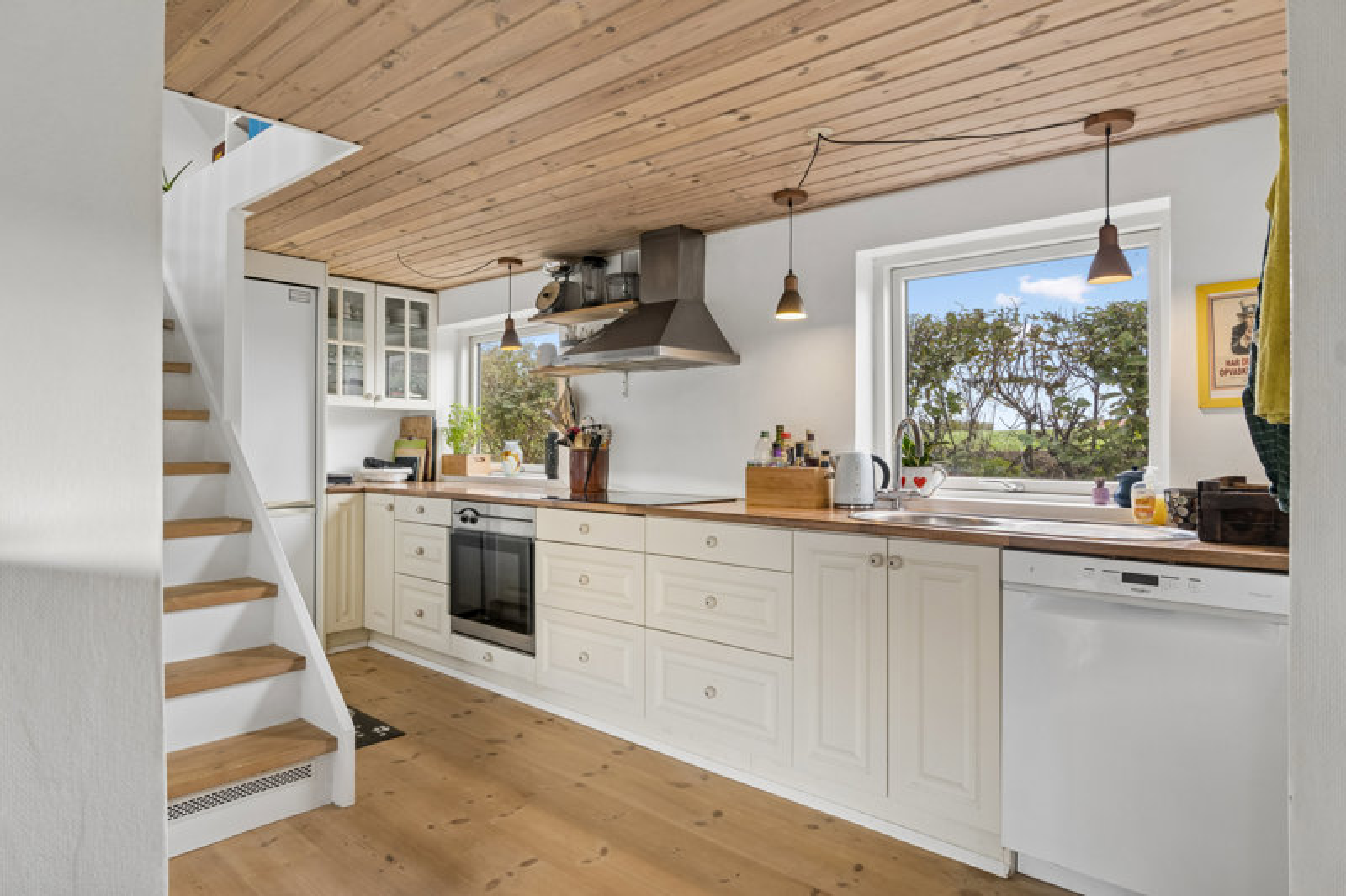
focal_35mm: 21
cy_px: 448
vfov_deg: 59.5
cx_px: 673
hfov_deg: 81.2
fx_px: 785
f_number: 8
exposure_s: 1/13
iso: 200
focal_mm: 14
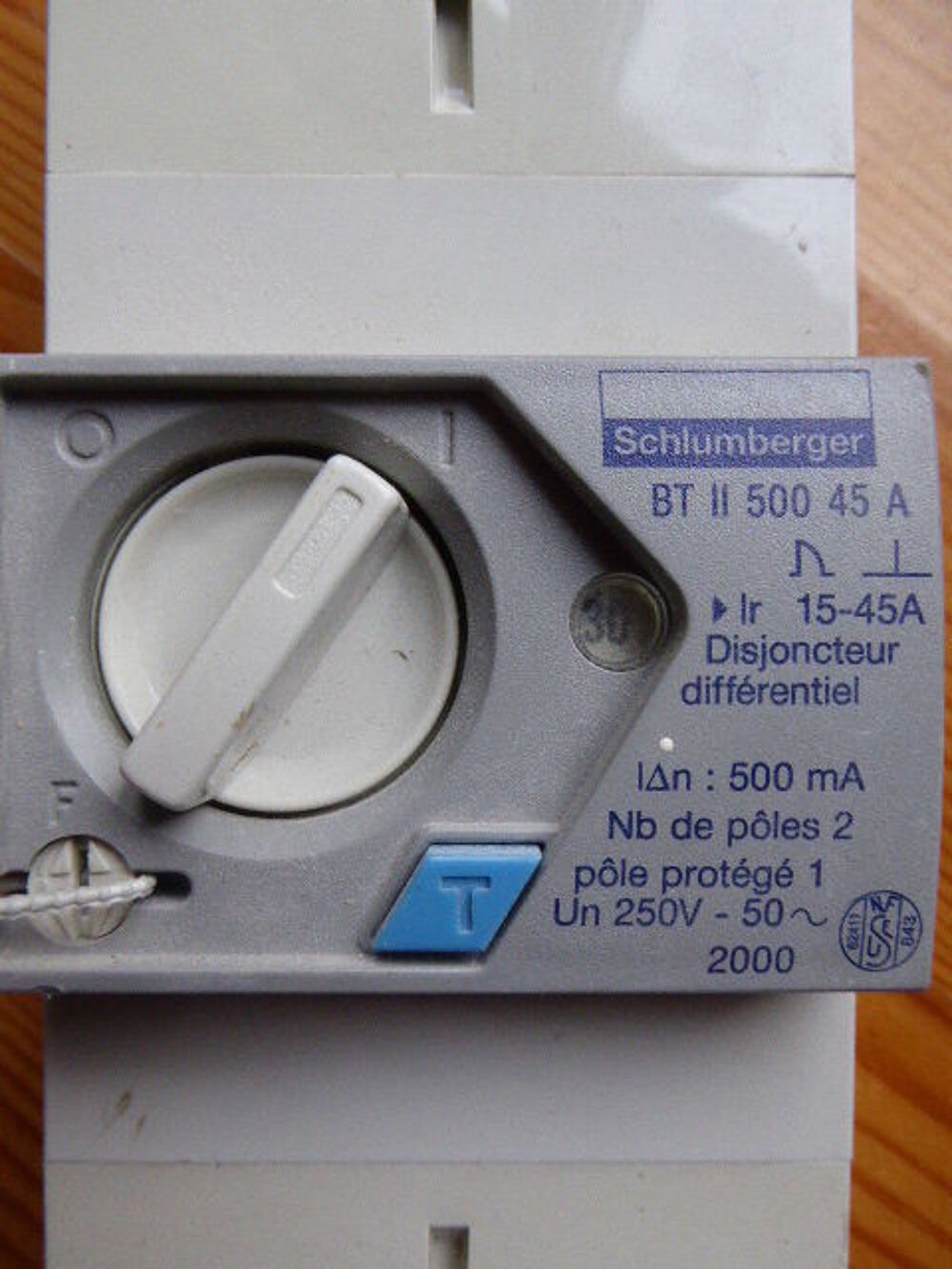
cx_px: 476
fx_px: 880
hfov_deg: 56.8
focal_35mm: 24
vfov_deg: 71.6
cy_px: 634
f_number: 5
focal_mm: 4.3
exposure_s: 1/25
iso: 400
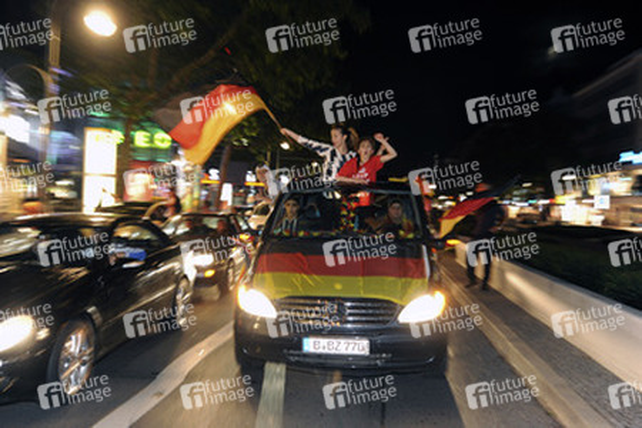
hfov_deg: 54.4
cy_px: 214
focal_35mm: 35
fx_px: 624
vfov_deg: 37.9
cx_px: 321
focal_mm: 35
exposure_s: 1/30
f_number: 3.5
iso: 1250
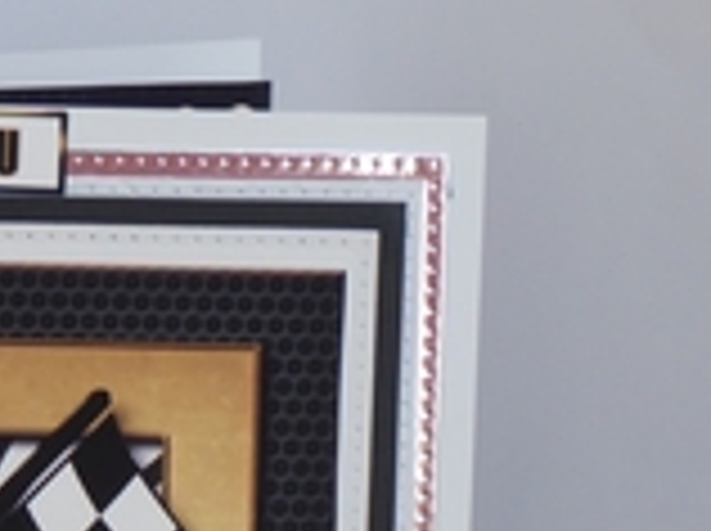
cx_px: -9
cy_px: 605
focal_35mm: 280
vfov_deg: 5.3
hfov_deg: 7.1
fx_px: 5742
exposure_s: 1/60
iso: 160
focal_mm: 16.1
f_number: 4.9
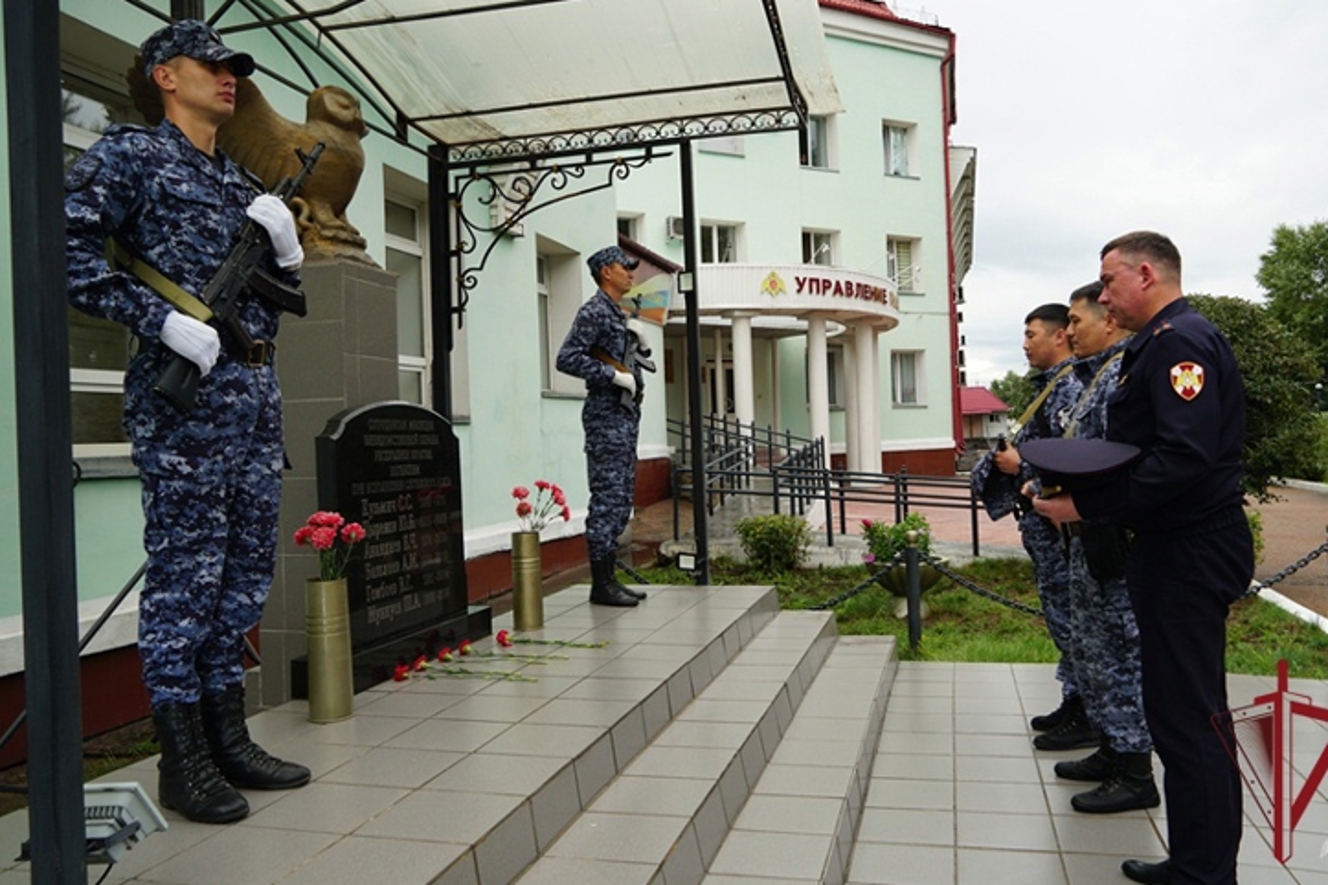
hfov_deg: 65.5
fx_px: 1033
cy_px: 428
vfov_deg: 46.4
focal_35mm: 28
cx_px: 687
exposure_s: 1/100
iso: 100
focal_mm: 18
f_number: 5
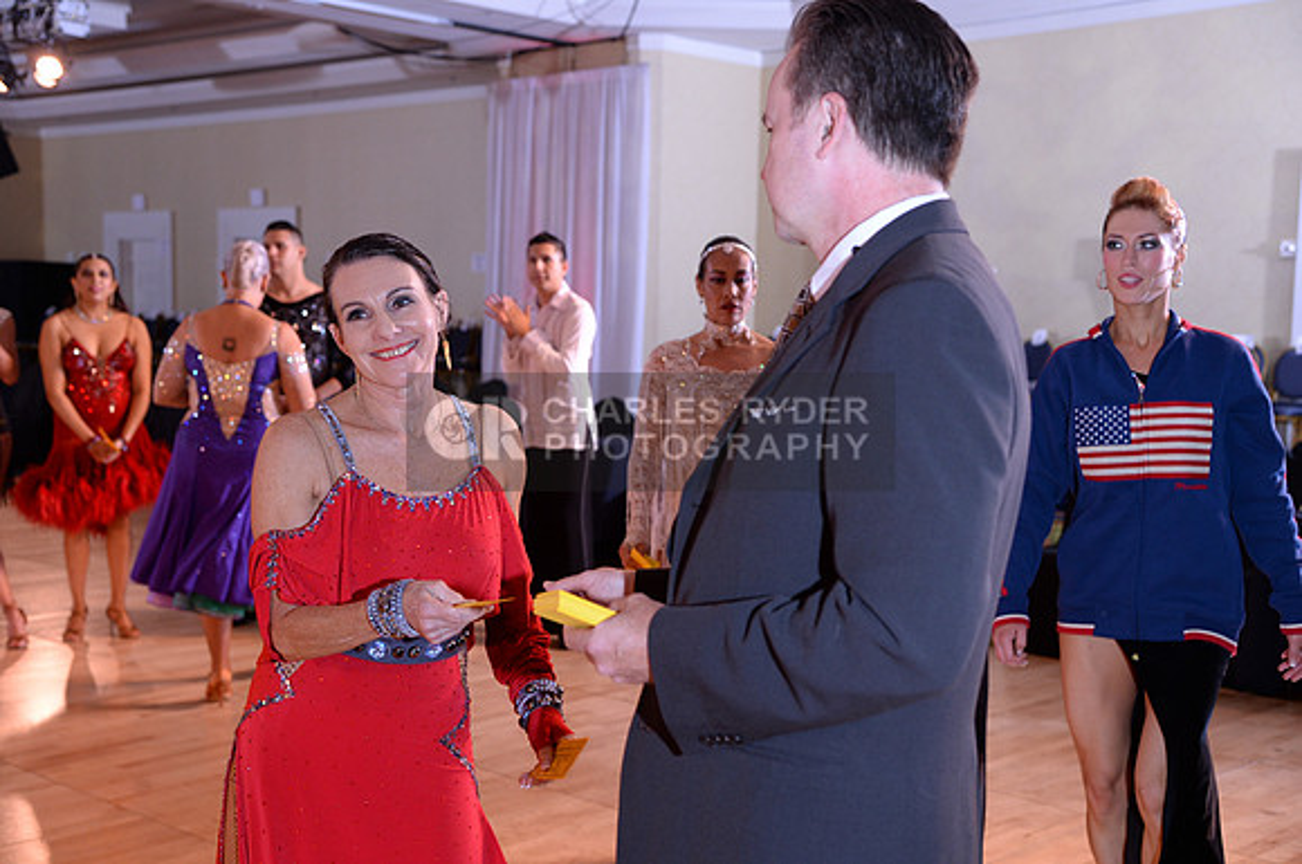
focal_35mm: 48
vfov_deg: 28.0
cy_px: 432
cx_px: 651
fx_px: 1734
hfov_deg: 41.2
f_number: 4.5
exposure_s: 1/250
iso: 1250
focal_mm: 48
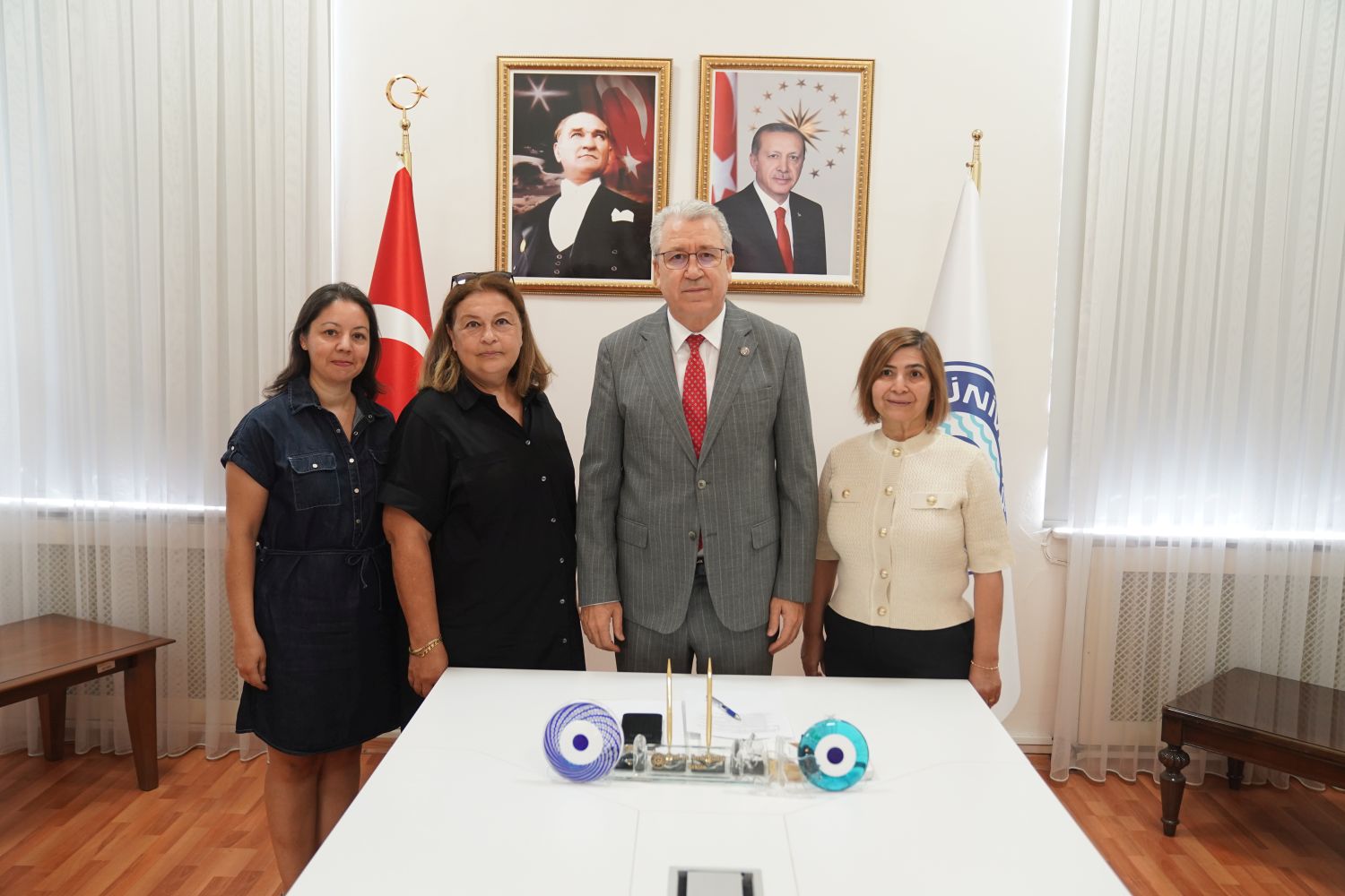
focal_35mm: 31
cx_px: 672
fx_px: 1158
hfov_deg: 60.3
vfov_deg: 42.3
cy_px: 448
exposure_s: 1/125
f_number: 3.2
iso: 1600
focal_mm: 31
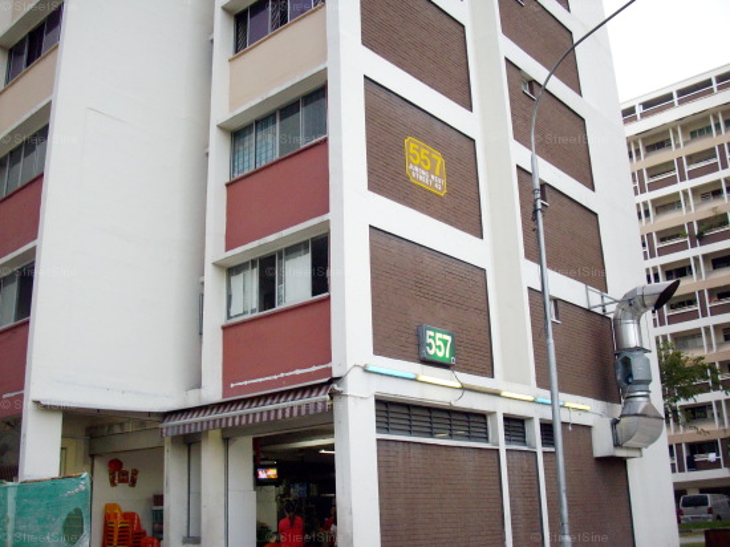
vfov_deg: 38.6
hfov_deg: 50.2
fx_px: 780
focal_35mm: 37
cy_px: 274
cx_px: 365
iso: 160
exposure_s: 1/100
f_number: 2.8
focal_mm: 6.2
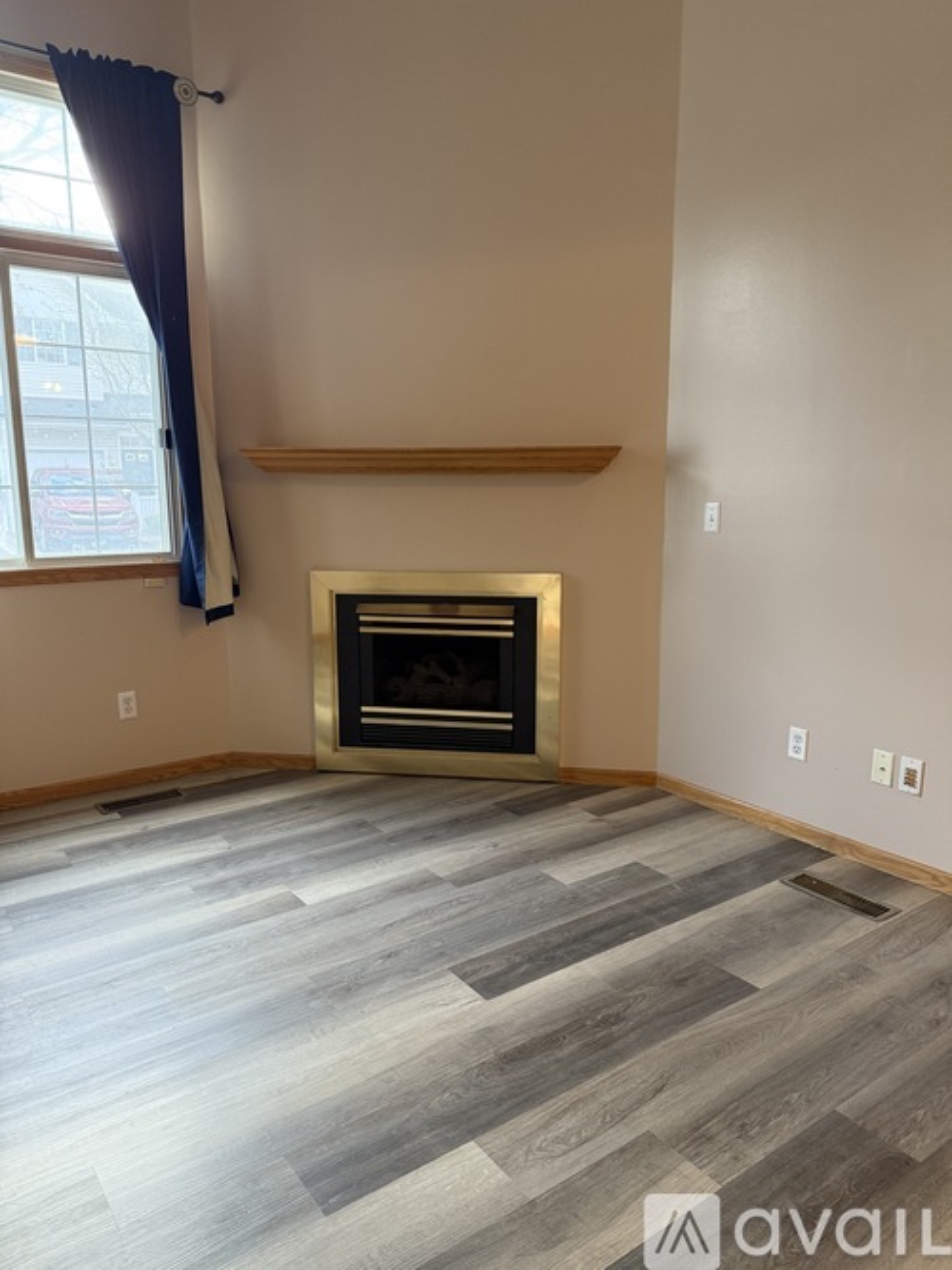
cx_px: 476
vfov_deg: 71.6
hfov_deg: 56.8
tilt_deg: -9.8
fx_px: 880
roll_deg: +0.1
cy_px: 635
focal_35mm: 24
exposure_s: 1/60
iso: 250
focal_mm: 6.76
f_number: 1.78
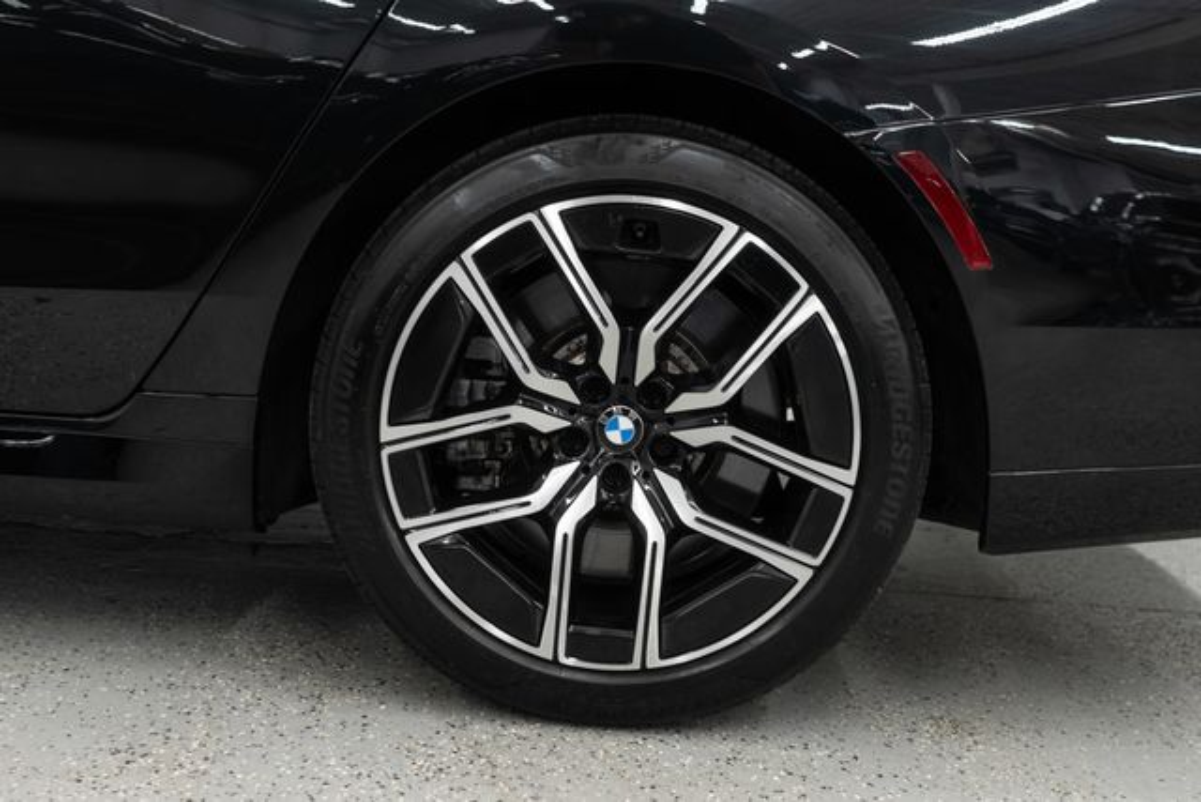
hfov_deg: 46.4
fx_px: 1401
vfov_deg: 31.9
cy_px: 401
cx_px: 600
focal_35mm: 42
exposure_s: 1/40
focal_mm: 28
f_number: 3.2
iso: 250
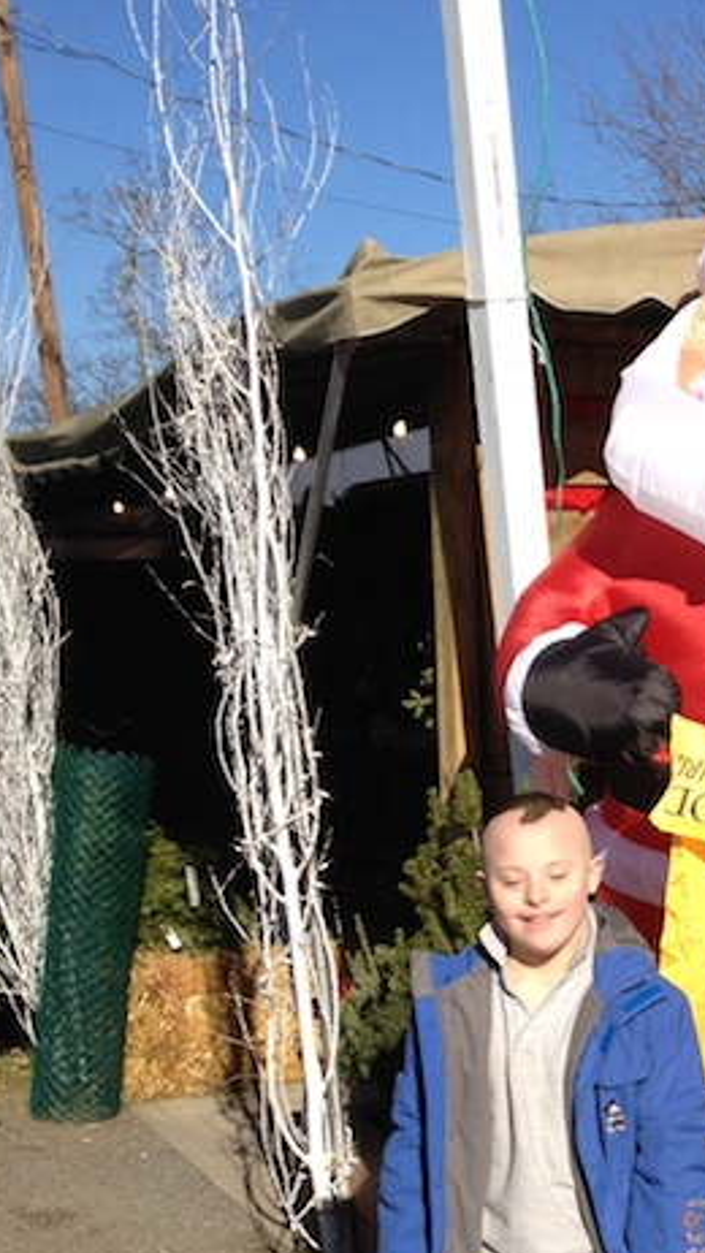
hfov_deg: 17.7
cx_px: 735
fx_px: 2193
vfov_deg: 31.0
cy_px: 1012
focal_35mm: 66
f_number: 2.4
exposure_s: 1/1783
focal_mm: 4.28
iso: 64
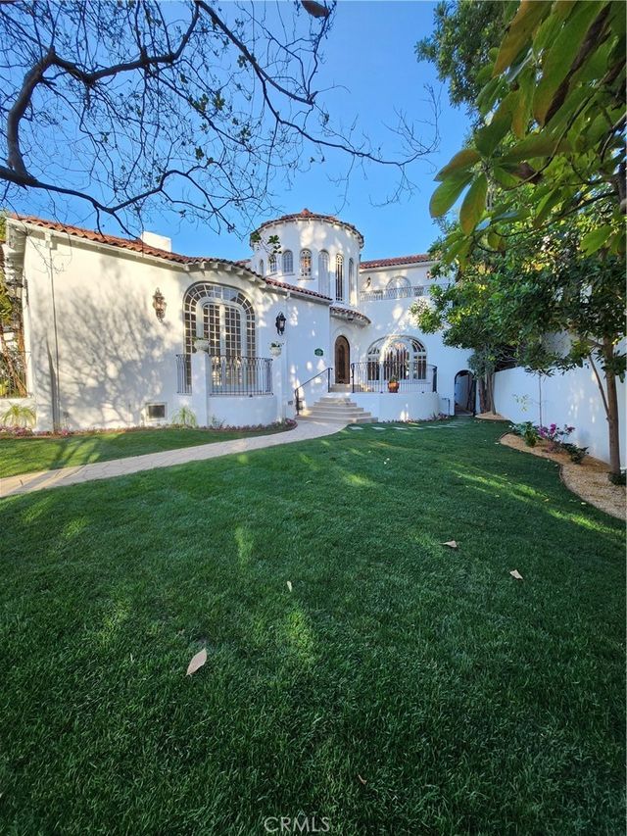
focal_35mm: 13
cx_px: 314
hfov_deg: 89.9
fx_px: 314
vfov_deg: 106.2
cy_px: 418
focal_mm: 1.74
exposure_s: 1/135
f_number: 2.2
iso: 32
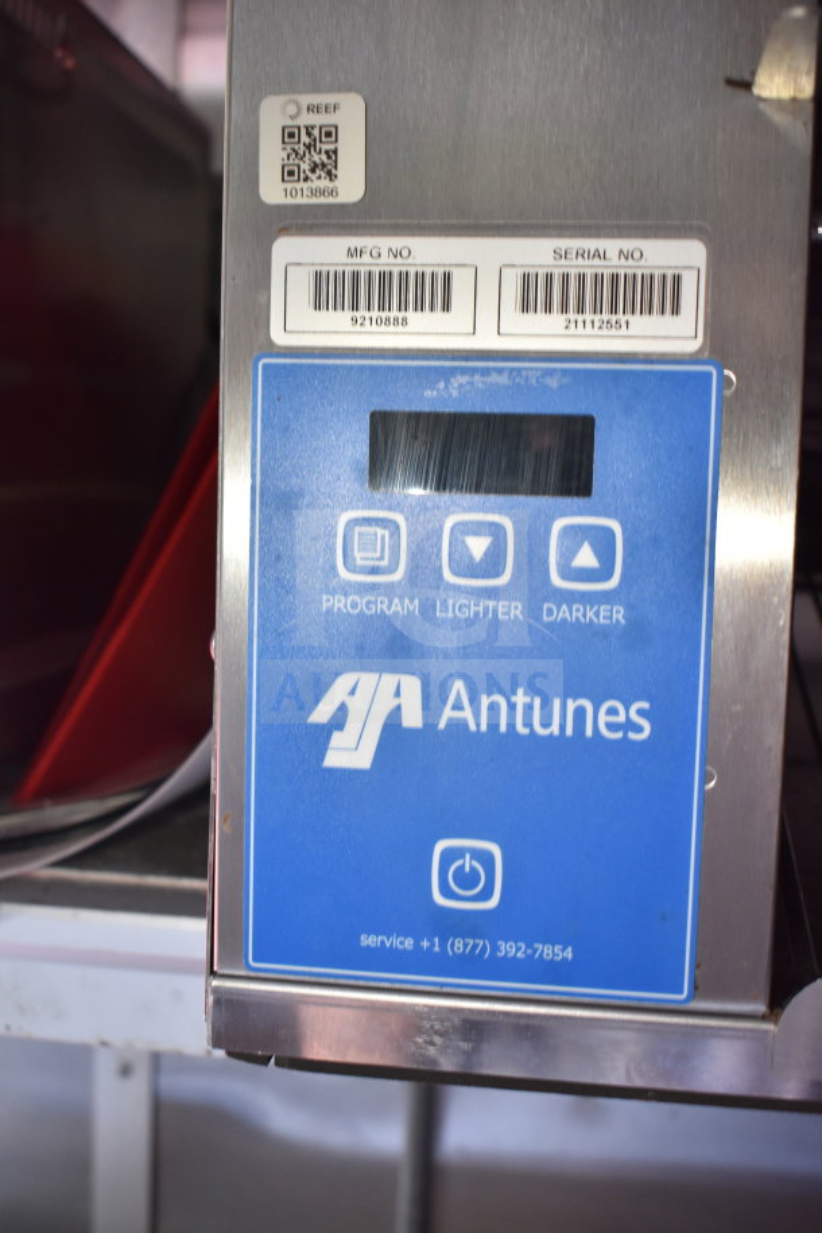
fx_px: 1387
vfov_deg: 47.9
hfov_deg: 33.0
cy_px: 616
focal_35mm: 40
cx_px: 411
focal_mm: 27
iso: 900
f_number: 4
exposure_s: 1/40
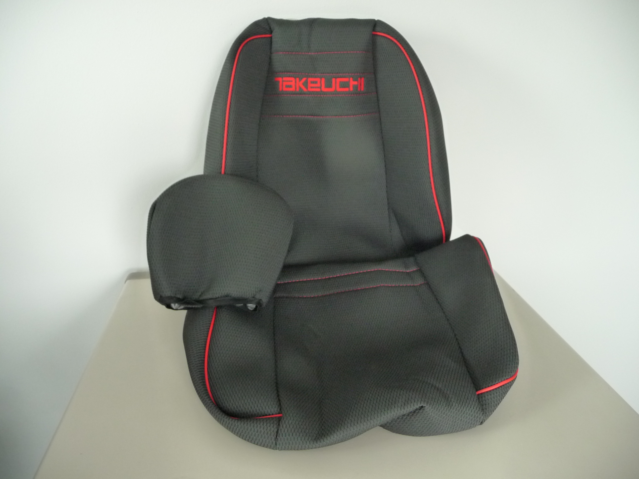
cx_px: 320
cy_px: 240
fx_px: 517
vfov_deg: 49.7
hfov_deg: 63.4
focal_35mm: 28
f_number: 3.3
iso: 400
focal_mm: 4.7
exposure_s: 1/8
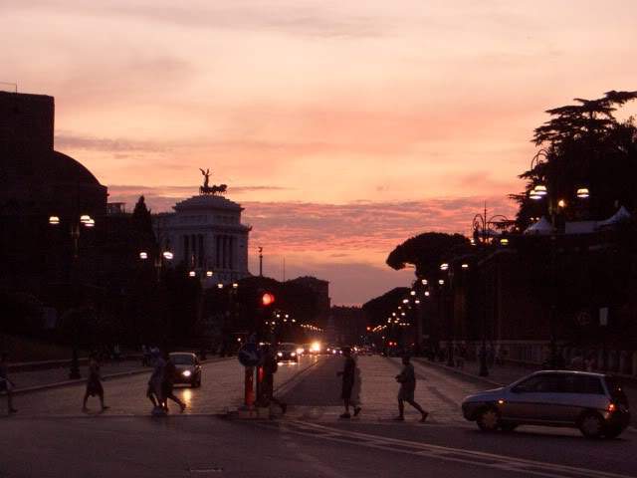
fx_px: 1546
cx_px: 318
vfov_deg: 17.6
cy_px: 239
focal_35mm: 84
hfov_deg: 23.3
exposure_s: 1/100
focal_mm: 17.2
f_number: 4.1
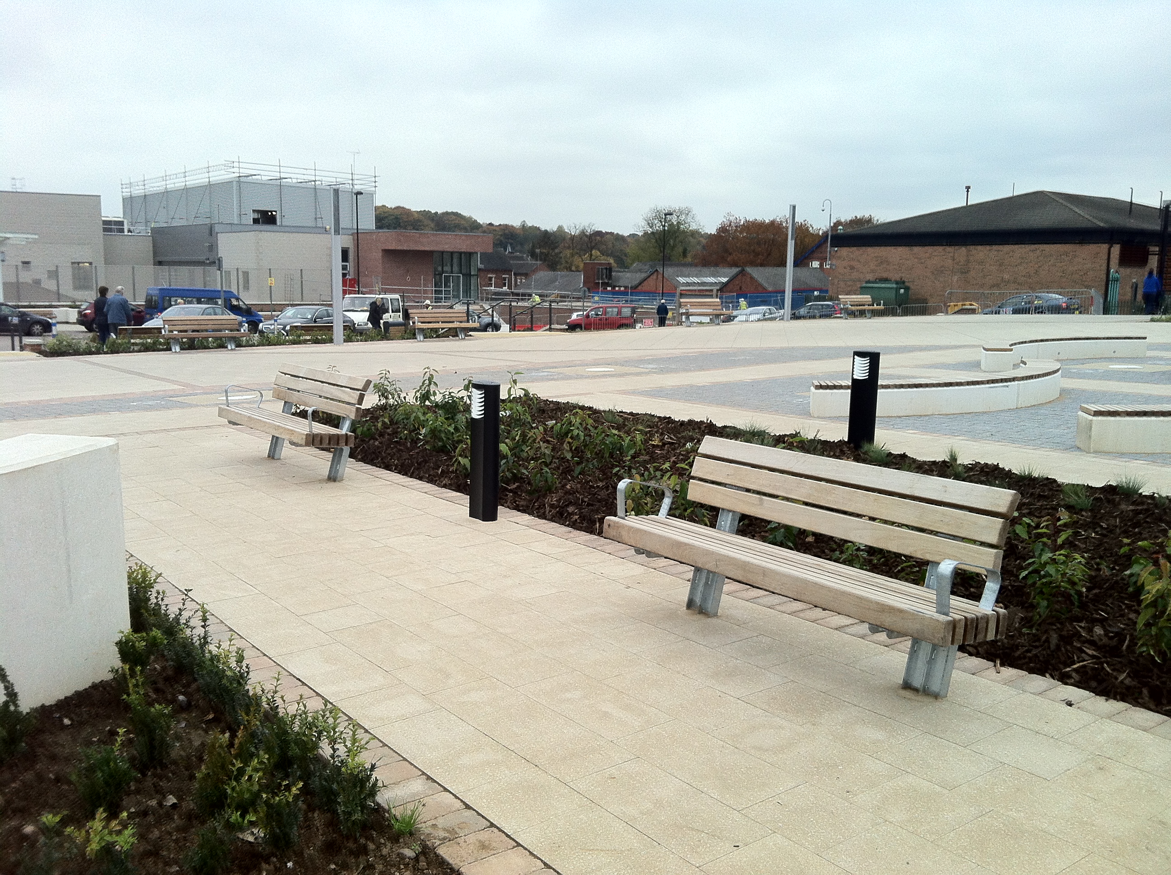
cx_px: 586
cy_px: 438
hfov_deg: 52.7
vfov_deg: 40.6
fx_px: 1182
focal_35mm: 35
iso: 80
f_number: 2.8
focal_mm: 3.85
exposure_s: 1/185
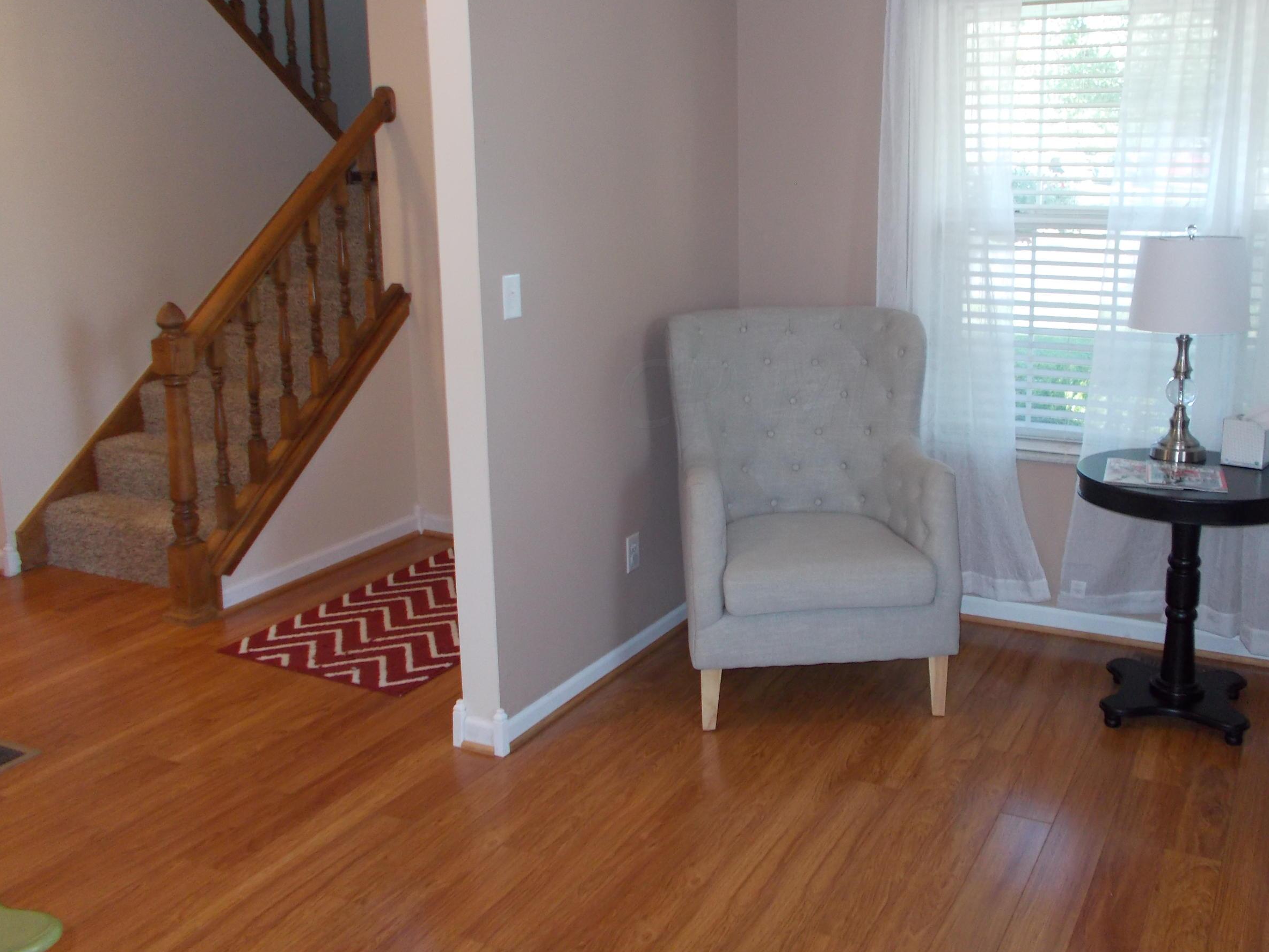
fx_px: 1210
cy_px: 394
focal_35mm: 33
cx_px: 778
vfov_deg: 42.8
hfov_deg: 54.8
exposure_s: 1/25
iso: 200
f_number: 3.2
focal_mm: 4.6
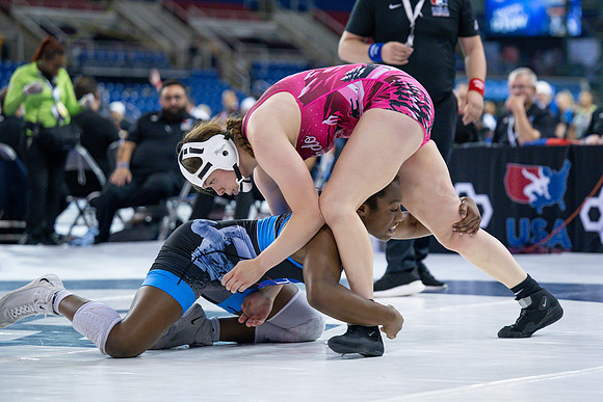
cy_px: 174
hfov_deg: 15.7
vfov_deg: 10.6
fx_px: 2178
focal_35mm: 130
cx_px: 398
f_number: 2.8
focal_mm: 94
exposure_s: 1/800
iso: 3200
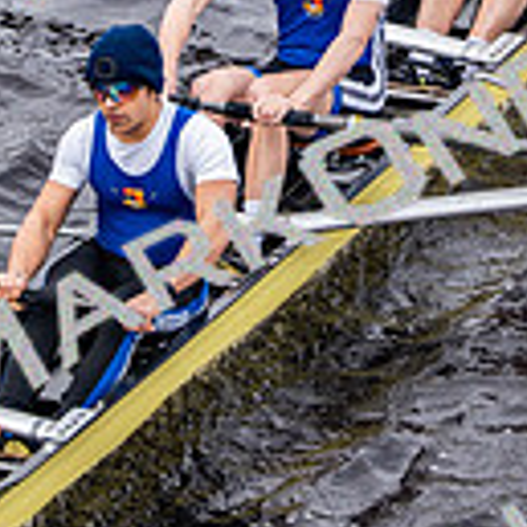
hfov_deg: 2.3
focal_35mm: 765
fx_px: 13177
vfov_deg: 2.3
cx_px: 478
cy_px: 22
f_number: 2.8
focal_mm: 200
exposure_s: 1/2000
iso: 320
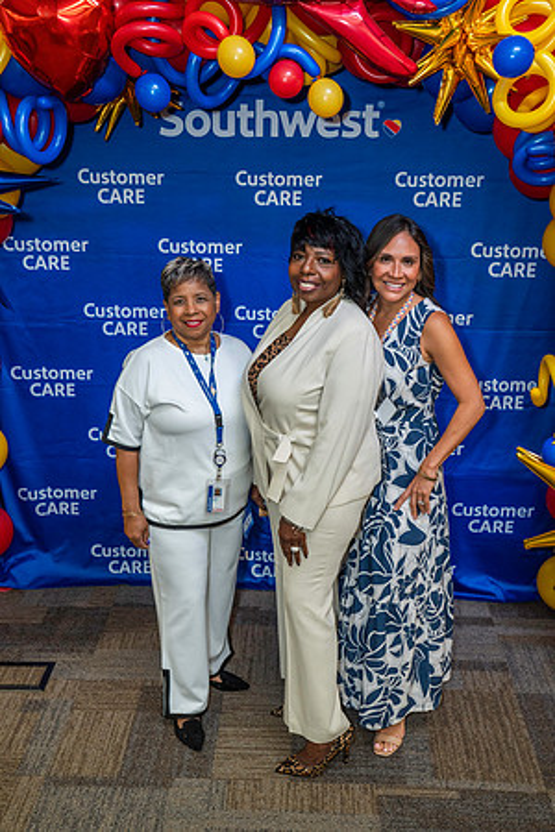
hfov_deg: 29.9
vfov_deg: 43.6
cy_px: 416
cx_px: 278
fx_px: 1041
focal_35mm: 45
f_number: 4.5
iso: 2000
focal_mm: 45
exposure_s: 1/160
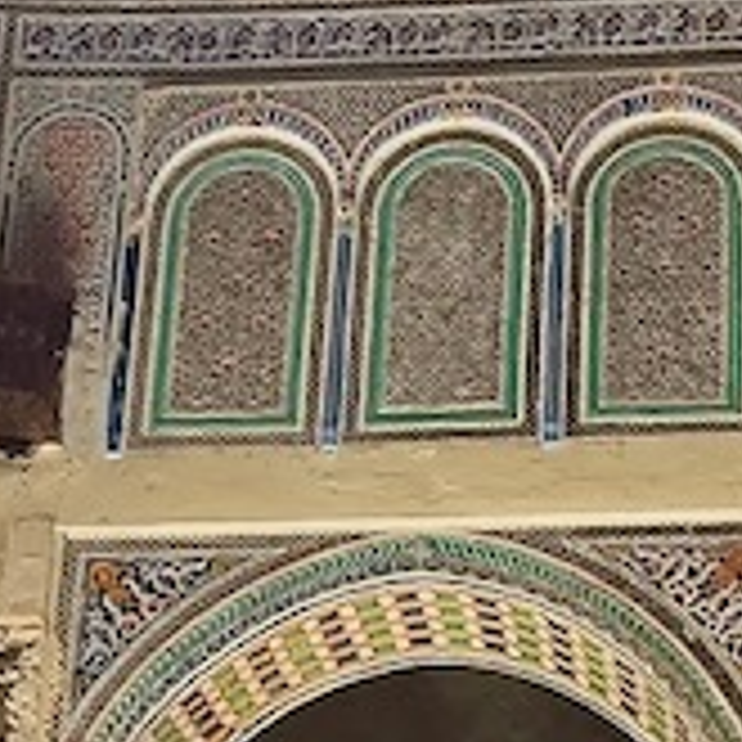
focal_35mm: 89
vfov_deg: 19.1
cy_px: 675
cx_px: 625
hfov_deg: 19.3
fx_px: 2158
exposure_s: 1/285
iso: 25
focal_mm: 1.7
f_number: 2.2
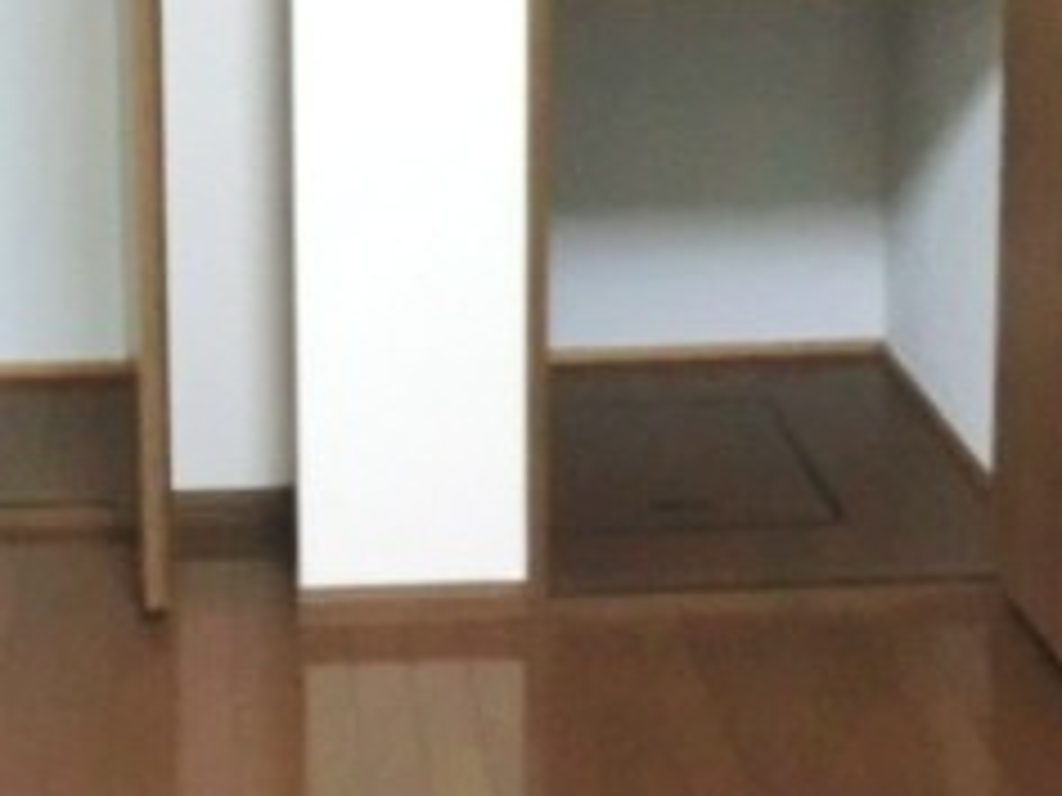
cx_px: 288
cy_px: -265
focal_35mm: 65
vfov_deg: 20.5
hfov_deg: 29.4
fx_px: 1994
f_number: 3.2
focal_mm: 4.3
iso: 800
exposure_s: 1/40
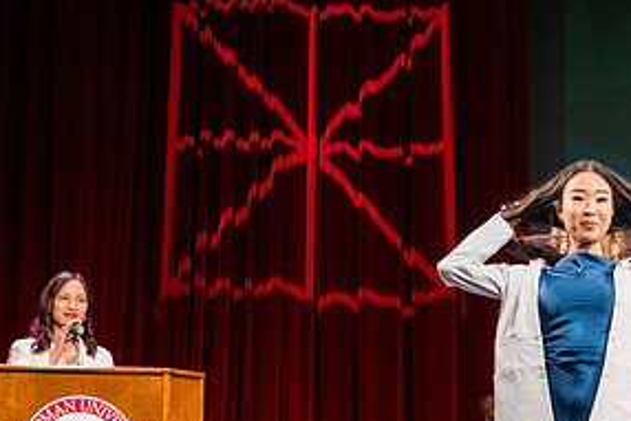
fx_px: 1385
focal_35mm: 79
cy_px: 387
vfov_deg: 17.0
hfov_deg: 24.7
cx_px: 596
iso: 1250
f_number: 3.5
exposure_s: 1/320
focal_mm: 39
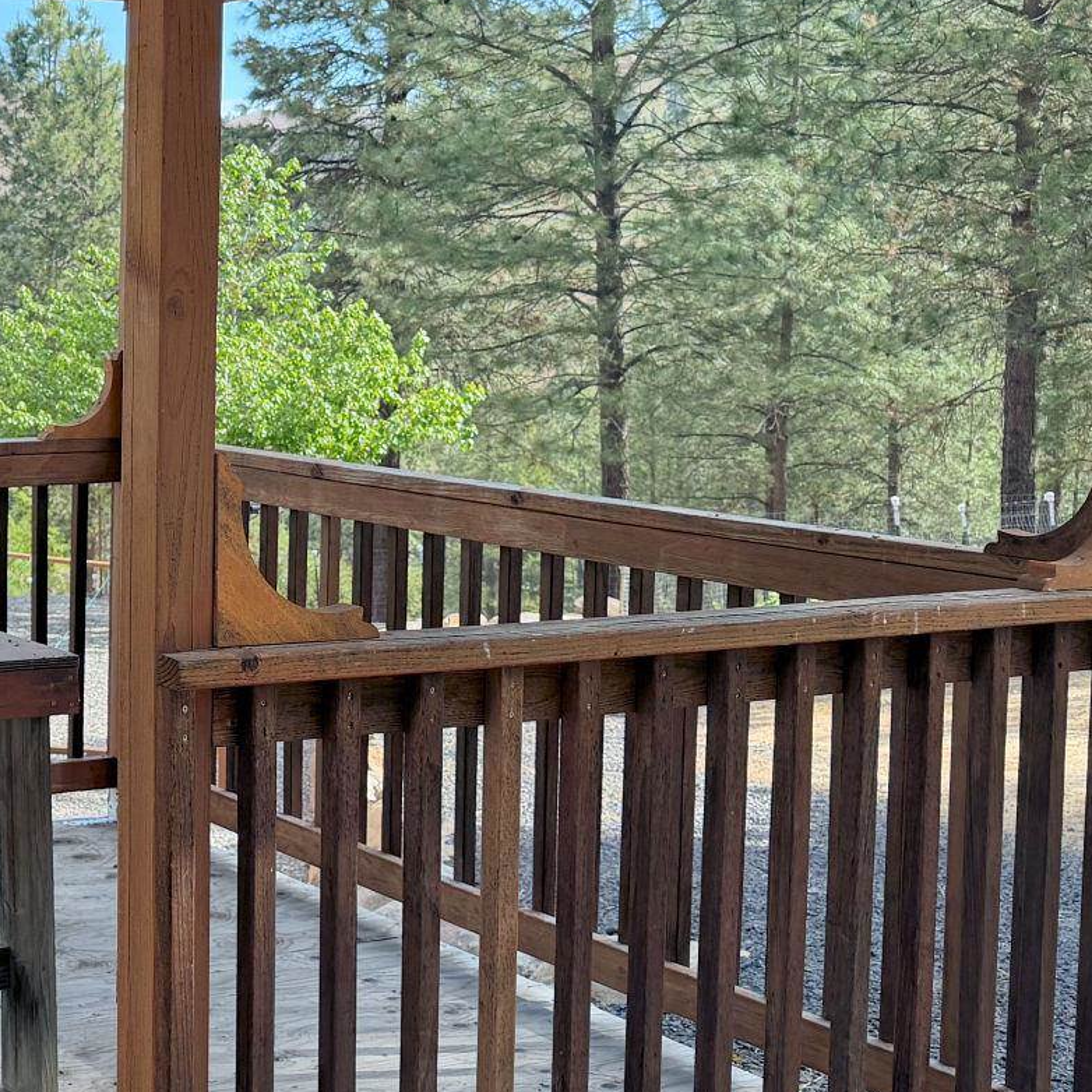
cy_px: 376
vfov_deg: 27.6
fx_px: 2213
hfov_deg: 25.0
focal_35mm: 62
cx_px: -216
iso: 100
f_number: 1.78
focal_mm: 6.76
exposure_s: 1/1522
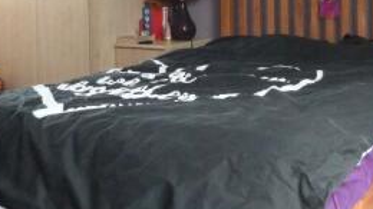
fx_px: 603
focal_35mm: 61
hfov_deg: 34.3
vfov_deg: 19.2
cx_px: 213
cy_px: 6
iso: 640
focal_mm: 4.5
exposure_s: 1/250
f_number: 2.8
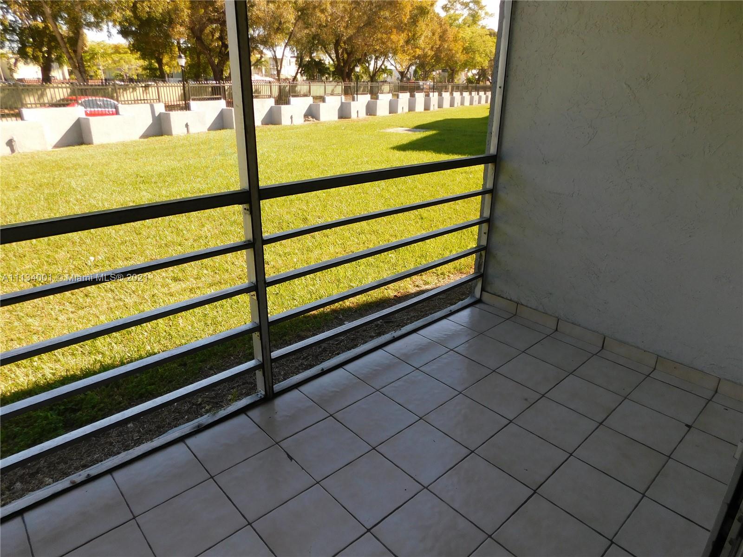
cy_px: 278
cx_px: 372
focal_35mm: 23
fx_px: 494
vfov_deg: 58.9
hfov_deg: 73.9
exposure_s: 1/250
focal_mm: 4
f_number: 3
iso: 125
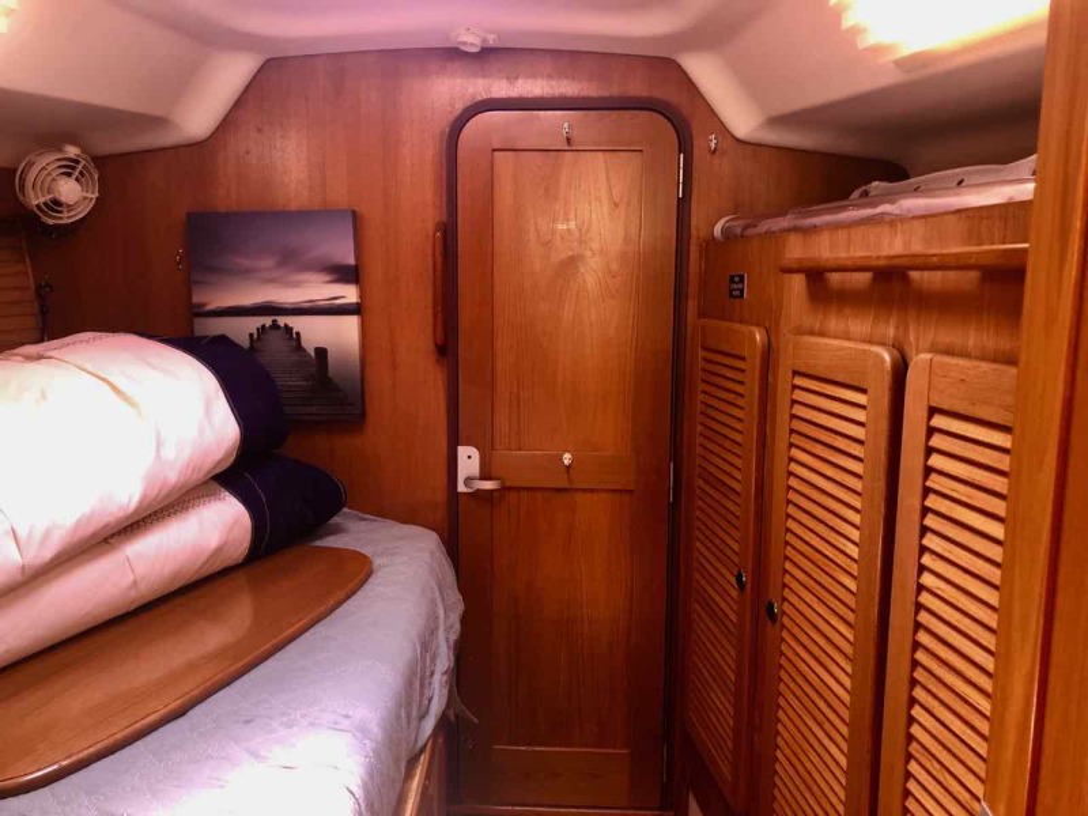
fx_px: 880
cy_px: 408
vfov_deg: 49.7
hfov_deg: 63.4
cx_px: 544
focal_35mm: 28
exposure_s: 1/17
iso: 40
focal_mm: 3.99
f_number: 1.8
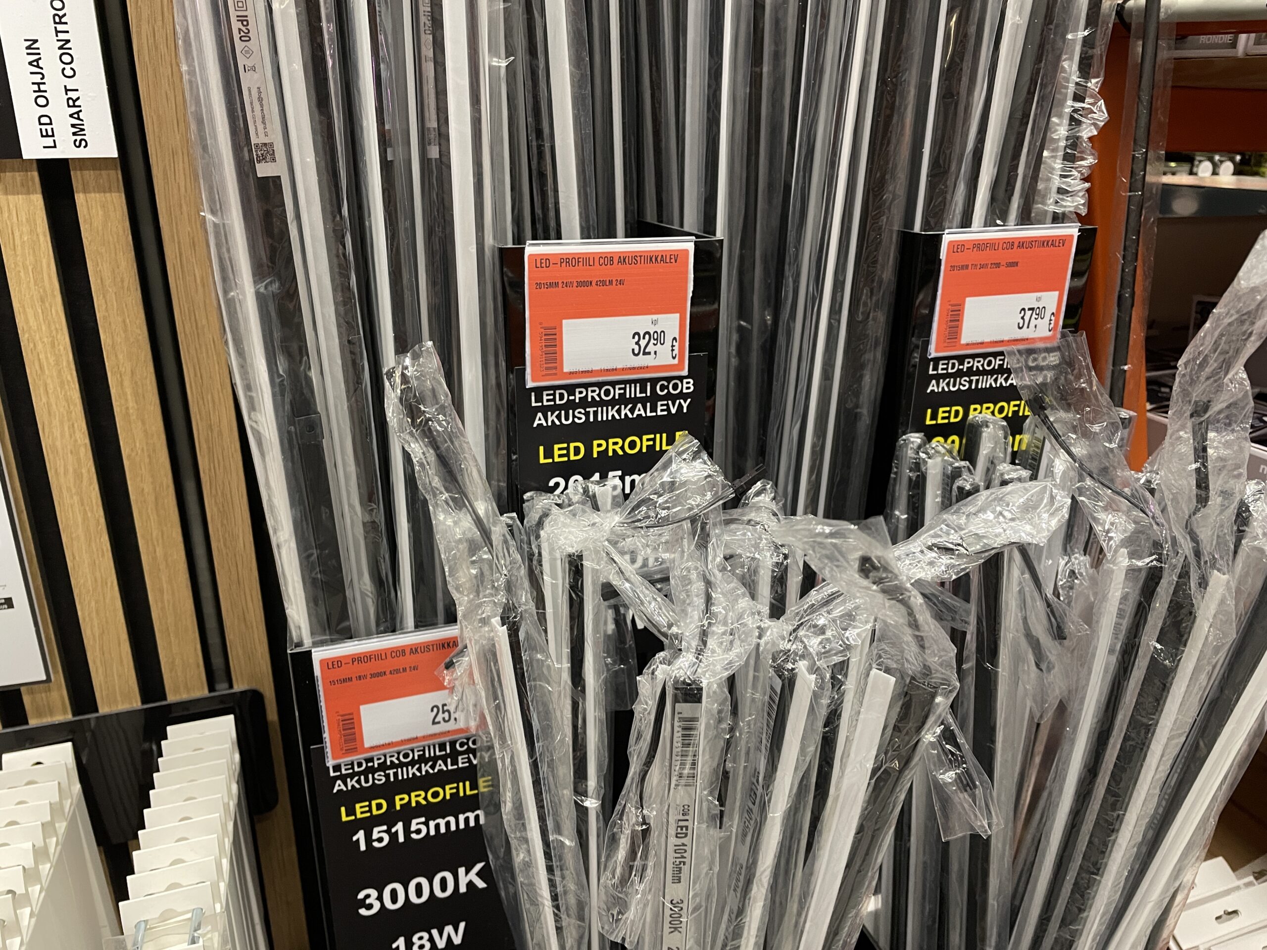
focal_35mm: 26
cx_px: 634
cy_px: 475
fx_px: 952
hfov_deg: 67.3
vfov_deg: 53.1
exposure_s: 1/50
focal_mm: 4.2
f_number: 1.6
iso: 250
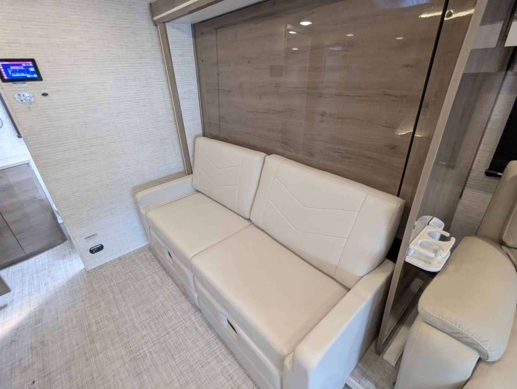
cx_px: 258
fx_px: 239
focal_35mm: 16
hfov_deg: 94.4
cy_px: 194
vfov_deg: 78.2
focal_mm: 2.35
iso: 607
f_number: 2.2
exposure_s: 1/105
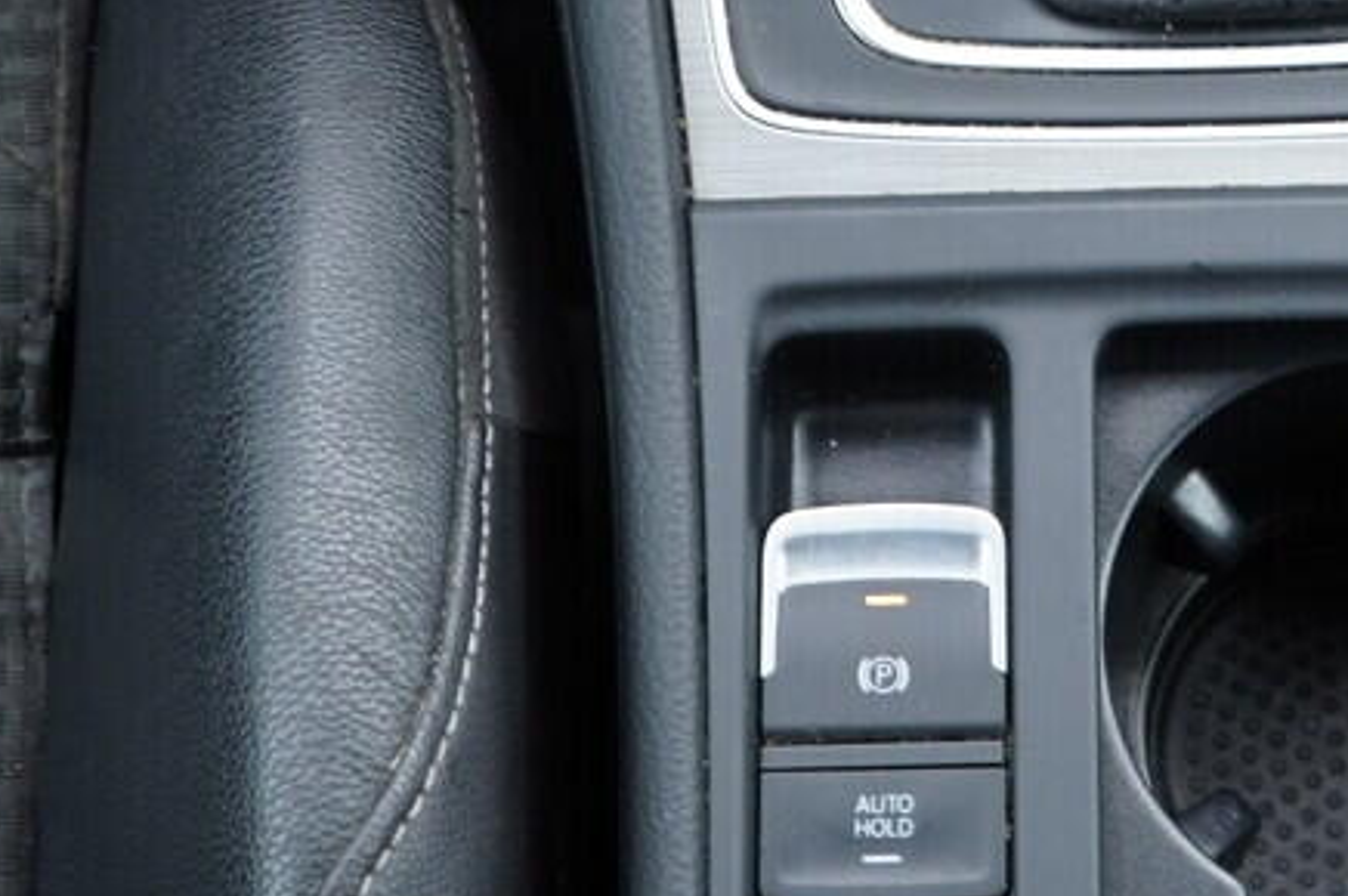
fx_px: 4452
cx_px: 1187
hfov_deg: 17.0
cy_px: -80
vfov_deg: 11.3
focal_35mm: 119
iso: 320
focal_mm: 24
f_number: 2.8
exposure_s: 1/40
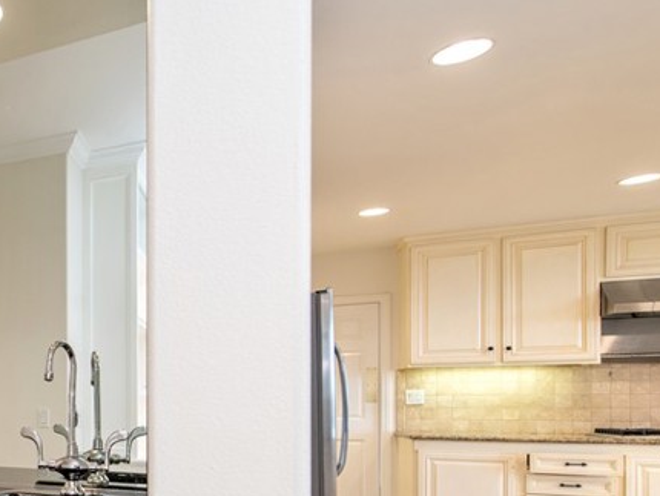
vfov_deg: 41.5
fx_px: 610
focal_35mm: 32
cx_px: -81
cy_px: 423
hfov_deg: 42.9
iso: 400
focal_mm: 14
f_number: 4
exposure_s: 1/60
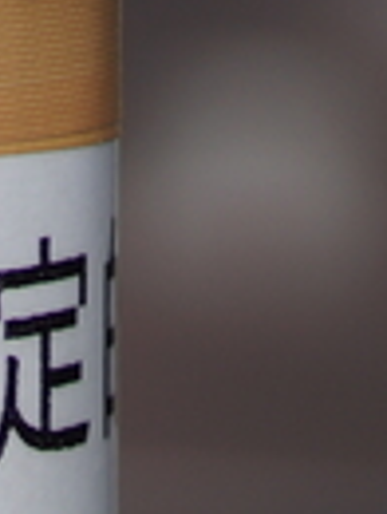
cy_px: 888
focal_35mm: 884
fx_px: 13134
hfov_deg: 1.7
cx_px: -517
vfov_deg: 2.2
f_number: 2.8
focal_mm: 100
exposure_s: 1/4000
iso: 100
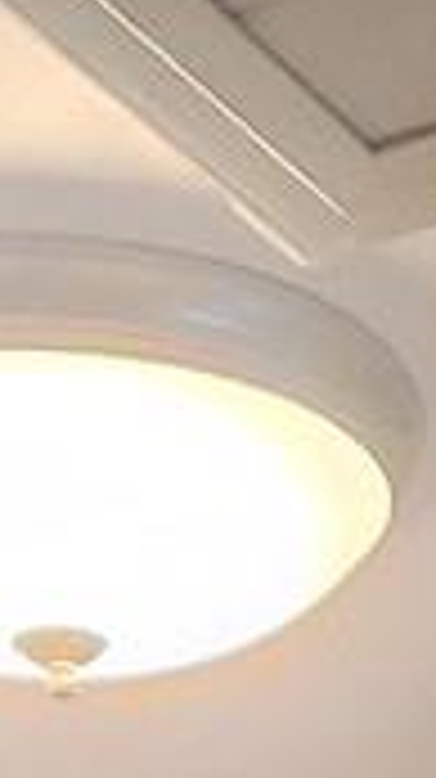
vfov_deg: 10.8
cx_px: 571
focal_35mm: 131
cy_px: 2352
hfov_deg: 9.1
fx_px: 2699
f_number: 2.2
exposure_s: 1/60
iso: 200
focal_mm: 2.2
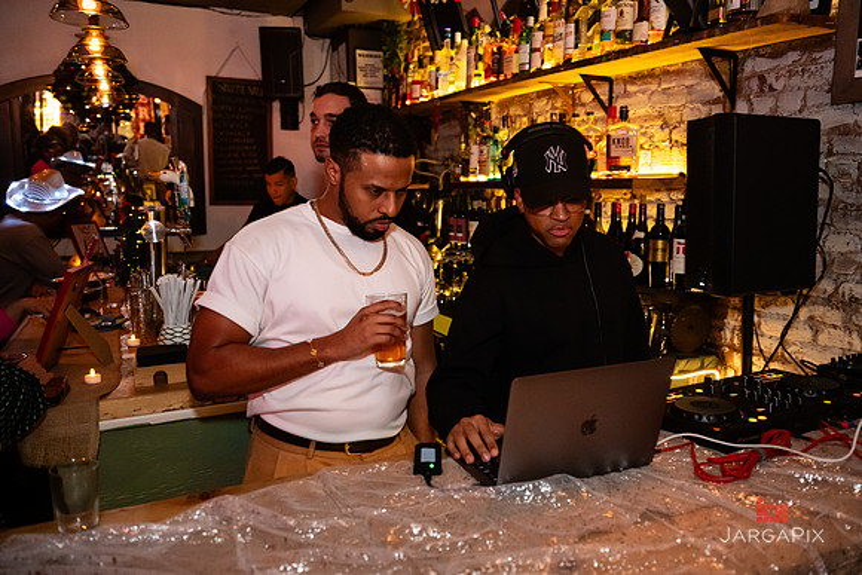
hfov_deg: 62.5
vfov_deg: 44.1
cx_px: 454
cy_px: 272
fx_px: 710
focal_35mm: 30
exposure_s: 1/80
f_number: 3.2
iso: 3200
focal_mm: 27.5
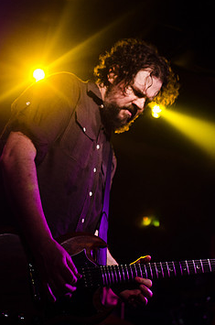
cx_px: 96
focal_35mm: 76
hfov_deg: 17.9
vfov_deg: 26.7
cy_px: 149
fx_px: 684
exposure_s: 1/80
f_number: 3.8
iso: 1600
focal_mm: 40
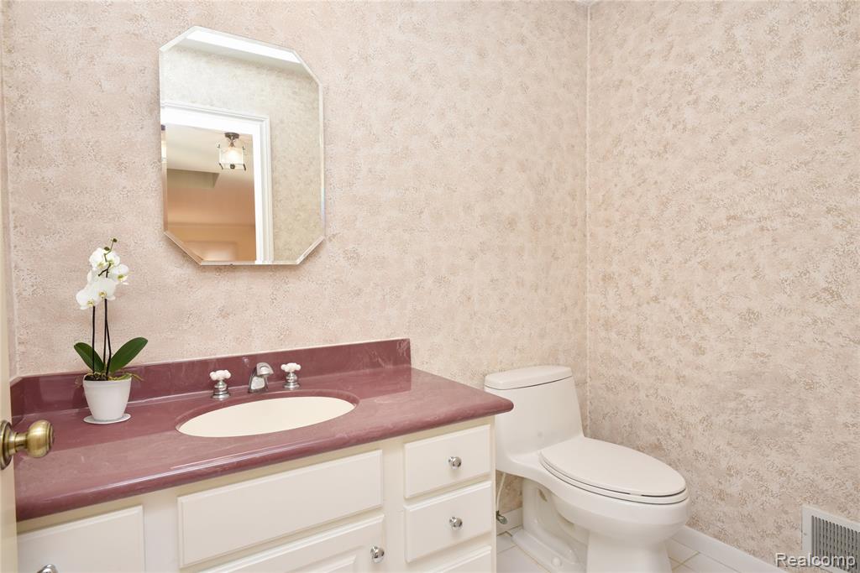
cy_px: 286
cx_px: 430
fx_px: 406
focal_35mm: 17
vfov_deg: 70.5
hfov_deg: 93.3
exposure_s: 1/60
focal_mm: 17
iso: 640
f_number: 11
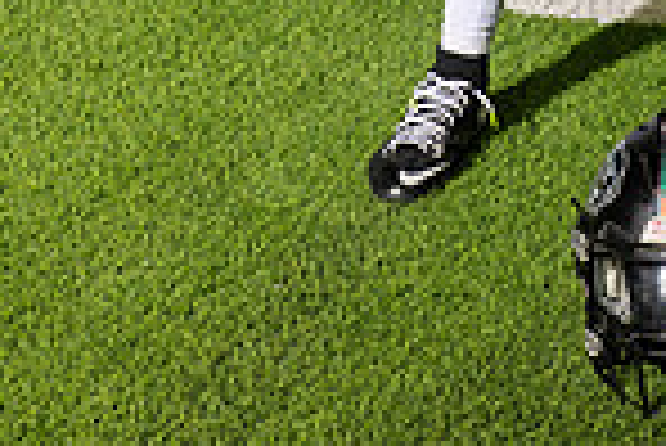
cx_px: 652
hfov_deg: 12.8
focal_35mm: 158
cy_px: -527
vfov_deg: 8.2
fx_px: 2926
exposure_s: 1/400
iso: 1000
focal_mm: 52
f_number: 7.1
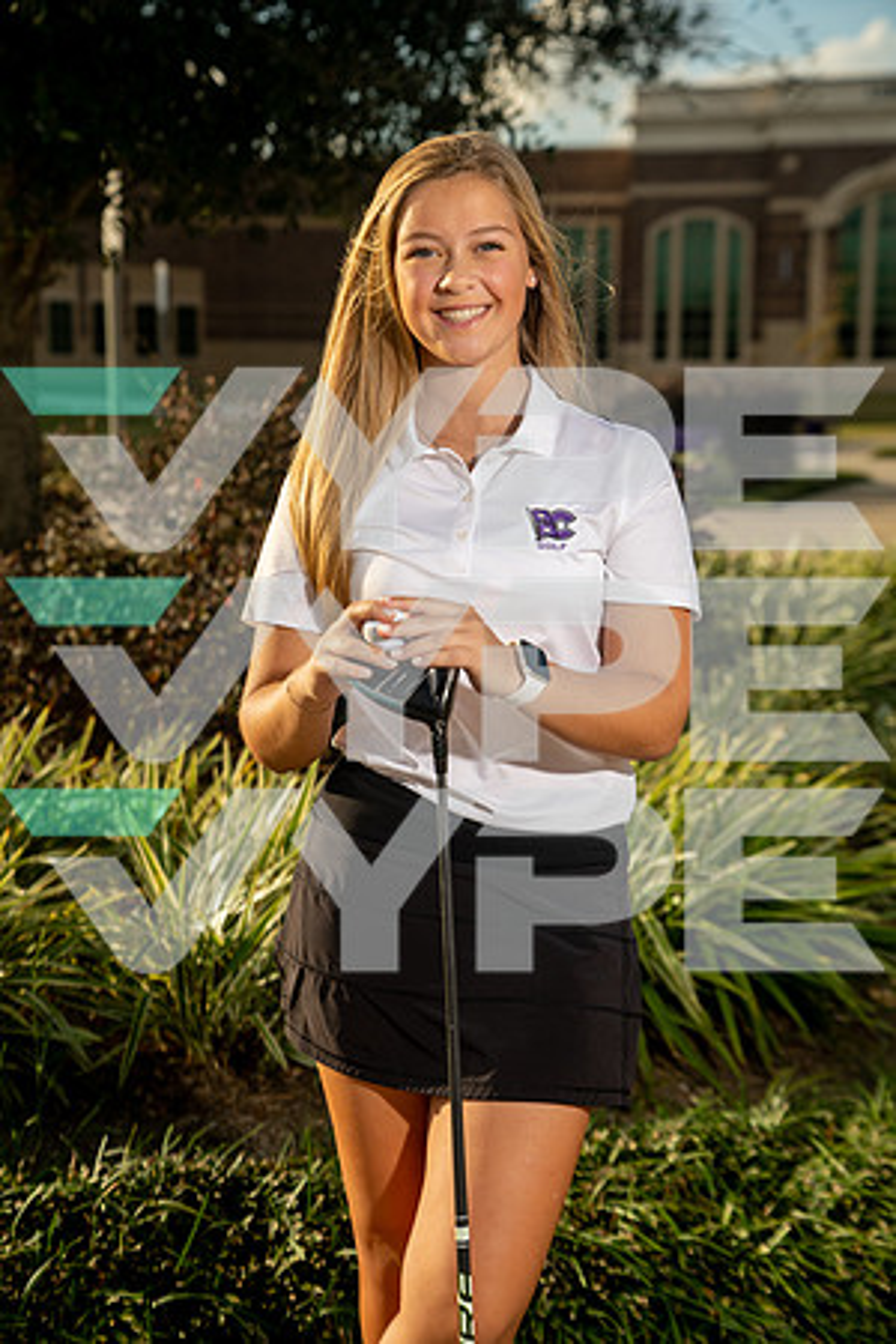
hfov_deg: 21.9
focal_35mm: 62
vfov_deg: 32.4
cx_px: 448
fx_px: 2314
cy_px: 672
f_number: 4
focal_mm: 62
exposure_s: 1/160
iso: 200
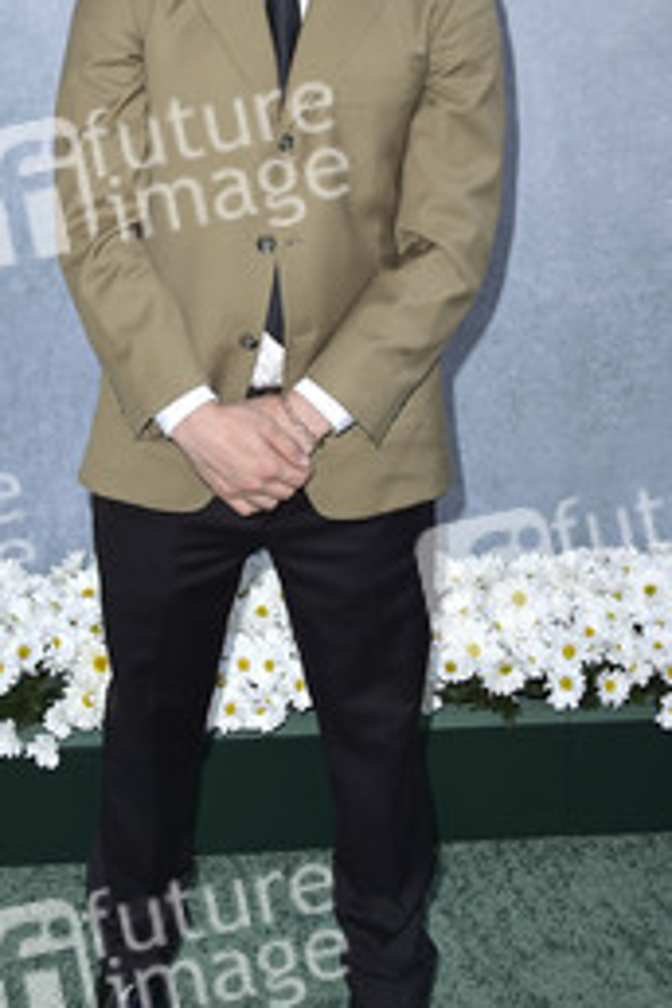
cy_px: 371
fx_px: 1652
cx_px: 264
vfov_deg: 33.7
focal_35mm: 59
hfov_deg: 23.0
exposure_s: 1/250
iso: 250
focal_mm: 38
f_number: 6.3
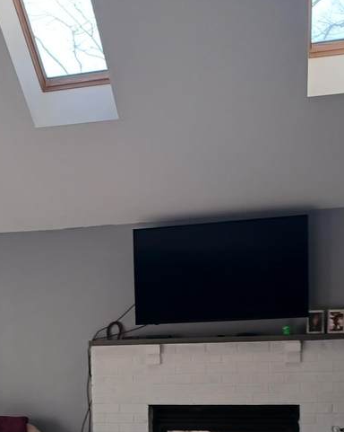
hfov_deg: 23.0
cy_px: 397
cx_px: 46
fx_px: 828
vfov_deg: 28.0
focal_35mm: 65
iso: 64
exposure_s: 1/60
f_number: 1.8
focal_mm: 4.6
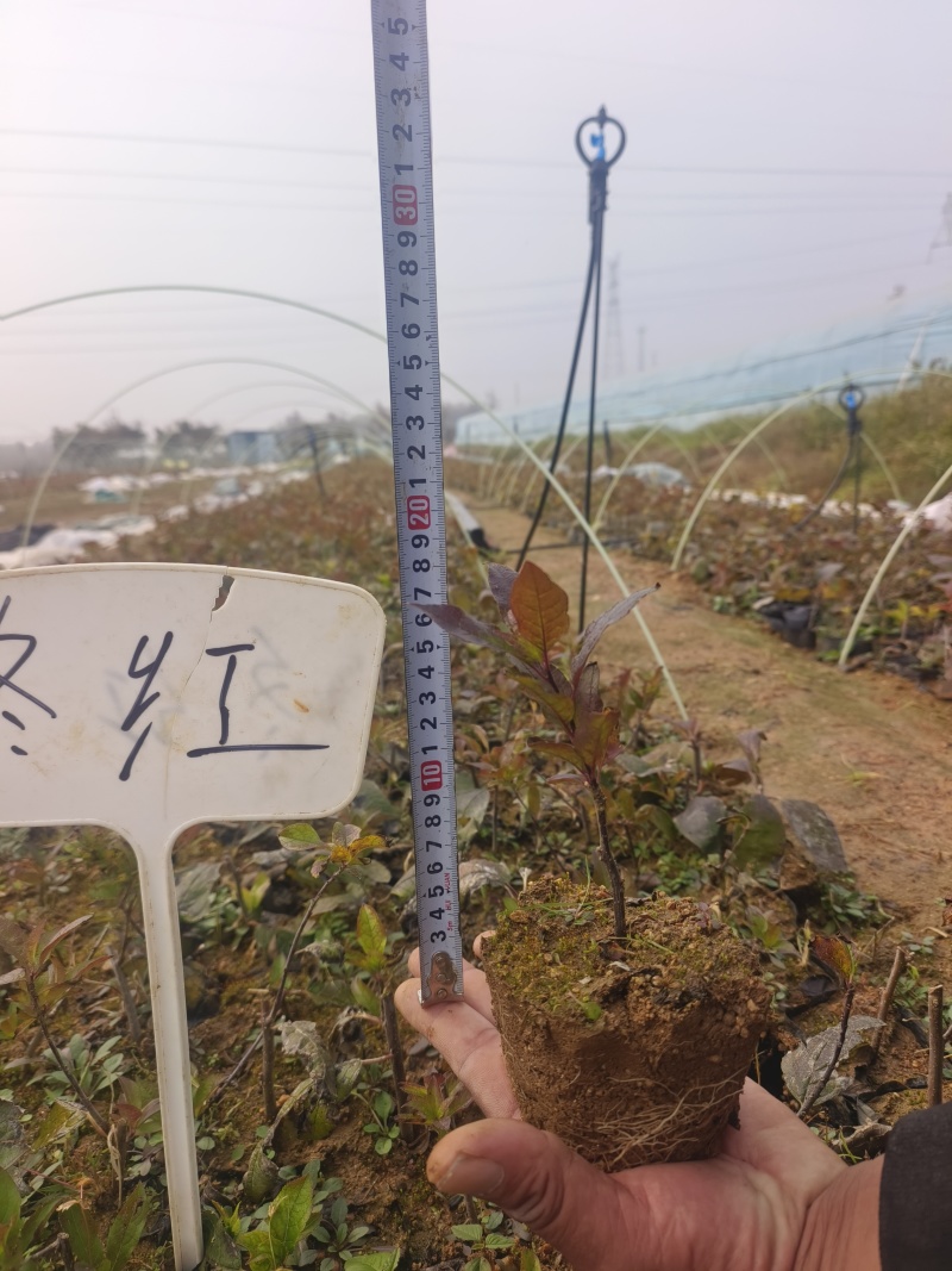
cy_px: 636
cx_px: 476
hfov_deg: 58.9
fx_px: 844
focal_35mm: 23
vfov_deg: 73.9
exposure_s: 1/407
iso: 100
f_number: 1.75
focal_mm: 5.5
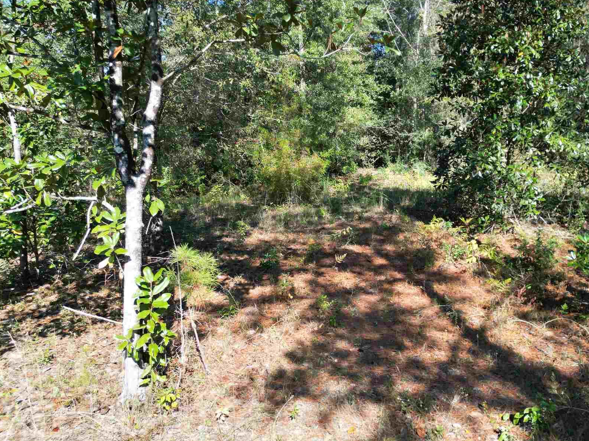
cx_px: 371
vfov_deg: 45.2
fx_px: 527
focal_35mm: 31
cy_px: 174
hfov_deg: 57.6
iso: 150
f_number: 1.7
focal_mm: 6.72
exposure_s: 1/1000
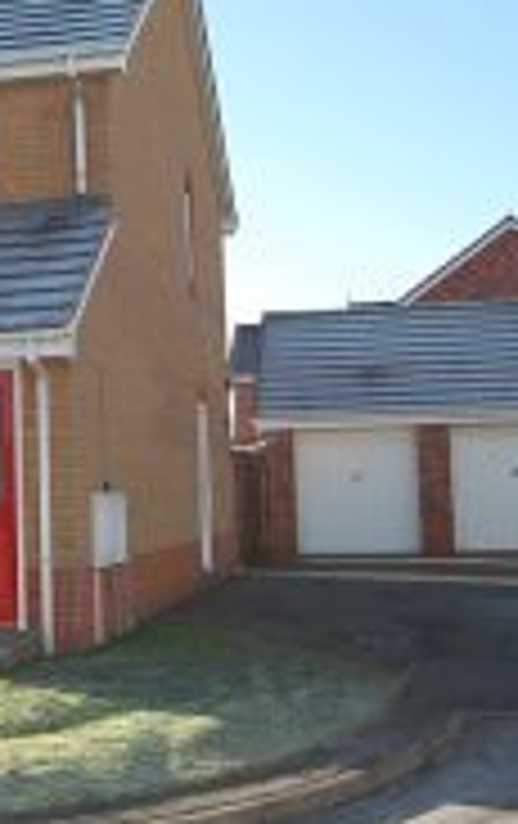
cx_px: -23
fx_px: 1350
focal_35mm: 60
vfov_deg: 33.8
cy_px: 324
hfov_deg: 20.9
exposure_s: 1/500
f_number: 5.6
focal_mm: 18
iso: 250
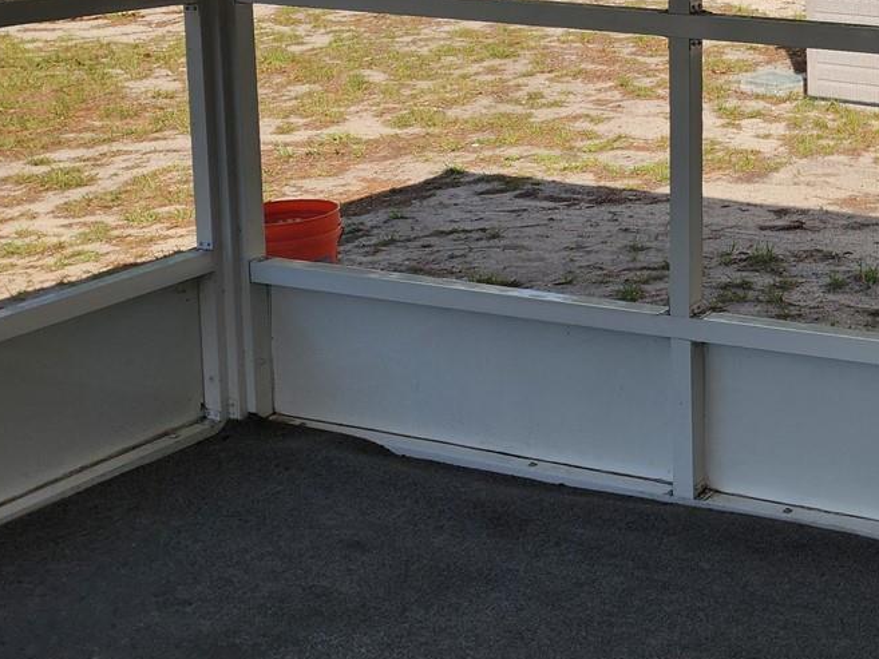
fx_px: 1422
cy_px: 59
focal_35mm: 56
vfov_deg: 25.3
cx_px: 1010
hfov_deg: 30.1
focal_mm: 6.4
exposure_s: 1/542
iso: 12
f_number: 1.8
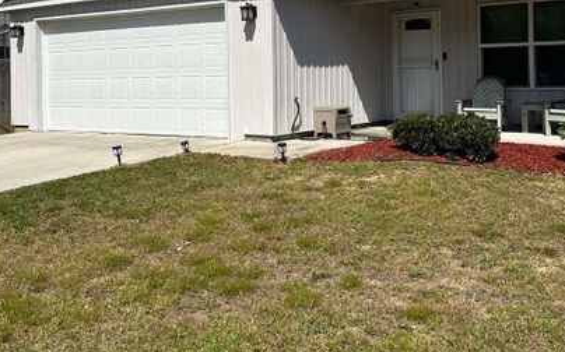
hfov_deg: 47.1
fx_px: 646
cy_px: 62
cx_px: 320
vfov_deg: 29.7
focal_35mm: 42
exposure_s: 1/6623
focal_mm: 6.86
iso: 80
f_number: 1.78
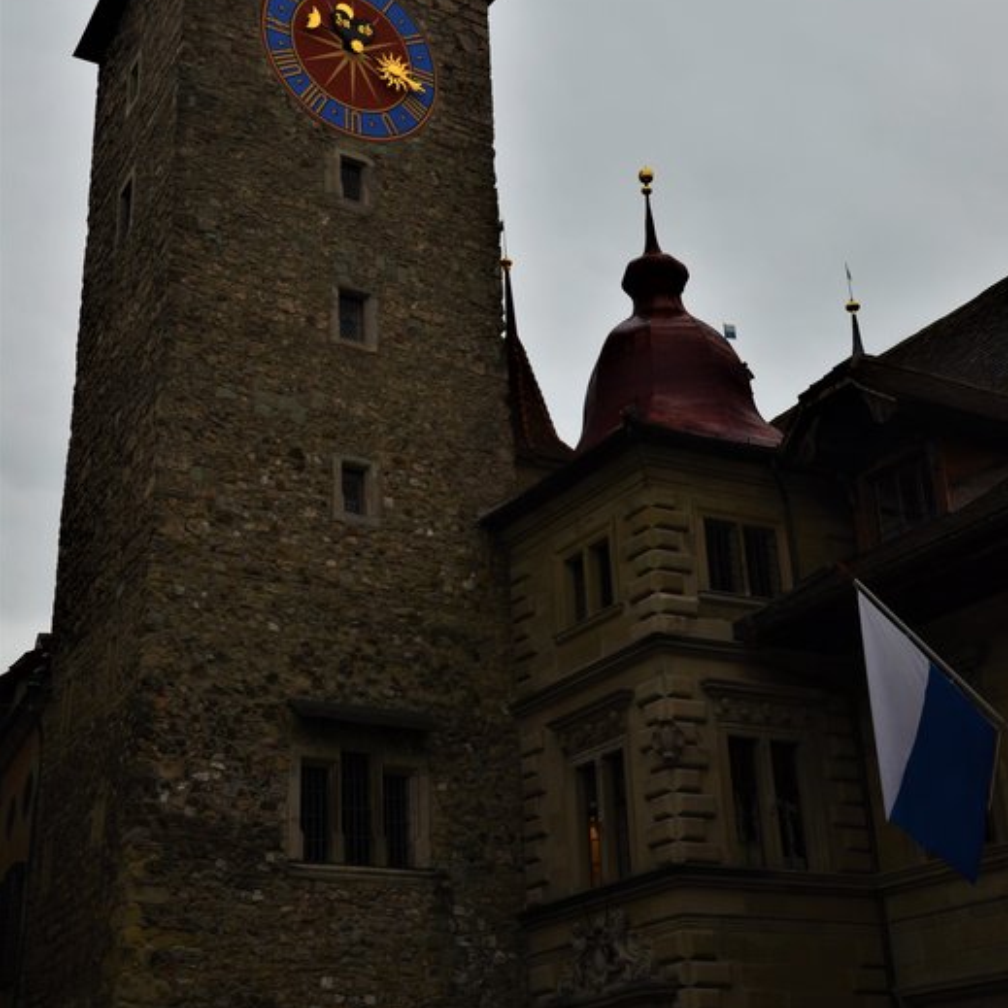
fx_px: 1680
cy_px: 282
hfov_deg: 33.4
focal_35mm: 51
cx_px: 513
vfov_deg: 32.9
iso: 320
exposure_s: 1/80
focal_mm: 26
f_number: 8
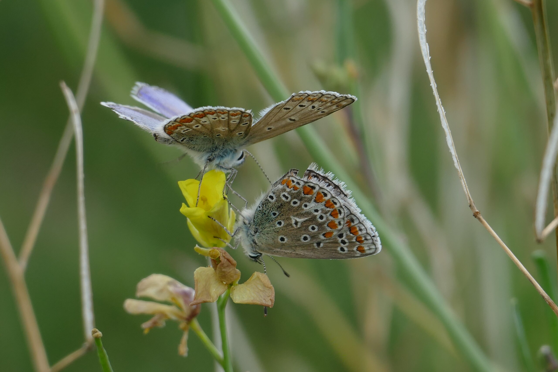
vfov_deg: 1.7
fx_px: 12400
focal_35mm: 800
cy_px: 186
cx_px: 279
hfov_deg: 2.6
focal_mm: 146
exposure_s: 1/400
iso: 125
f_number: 4
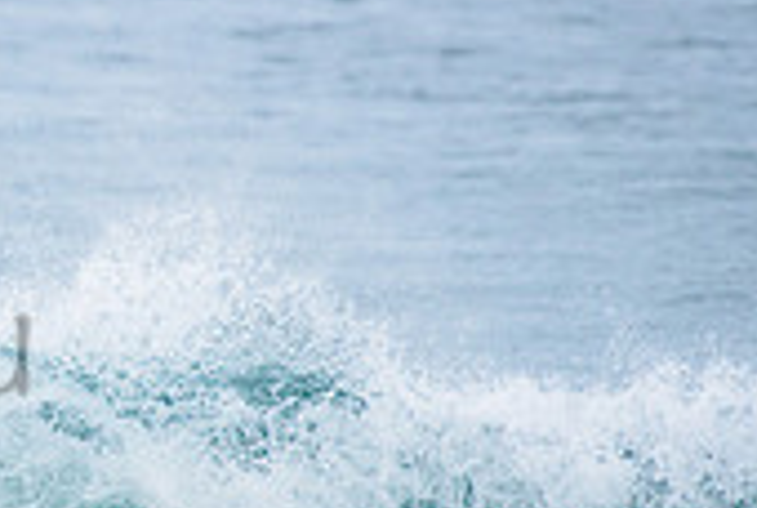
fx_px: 35894
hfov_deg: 1.2
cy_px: 292
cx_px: -441
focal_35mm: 1704
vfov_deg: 0.8
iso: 400
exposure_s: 1/2000
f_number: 5.6
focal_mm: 500
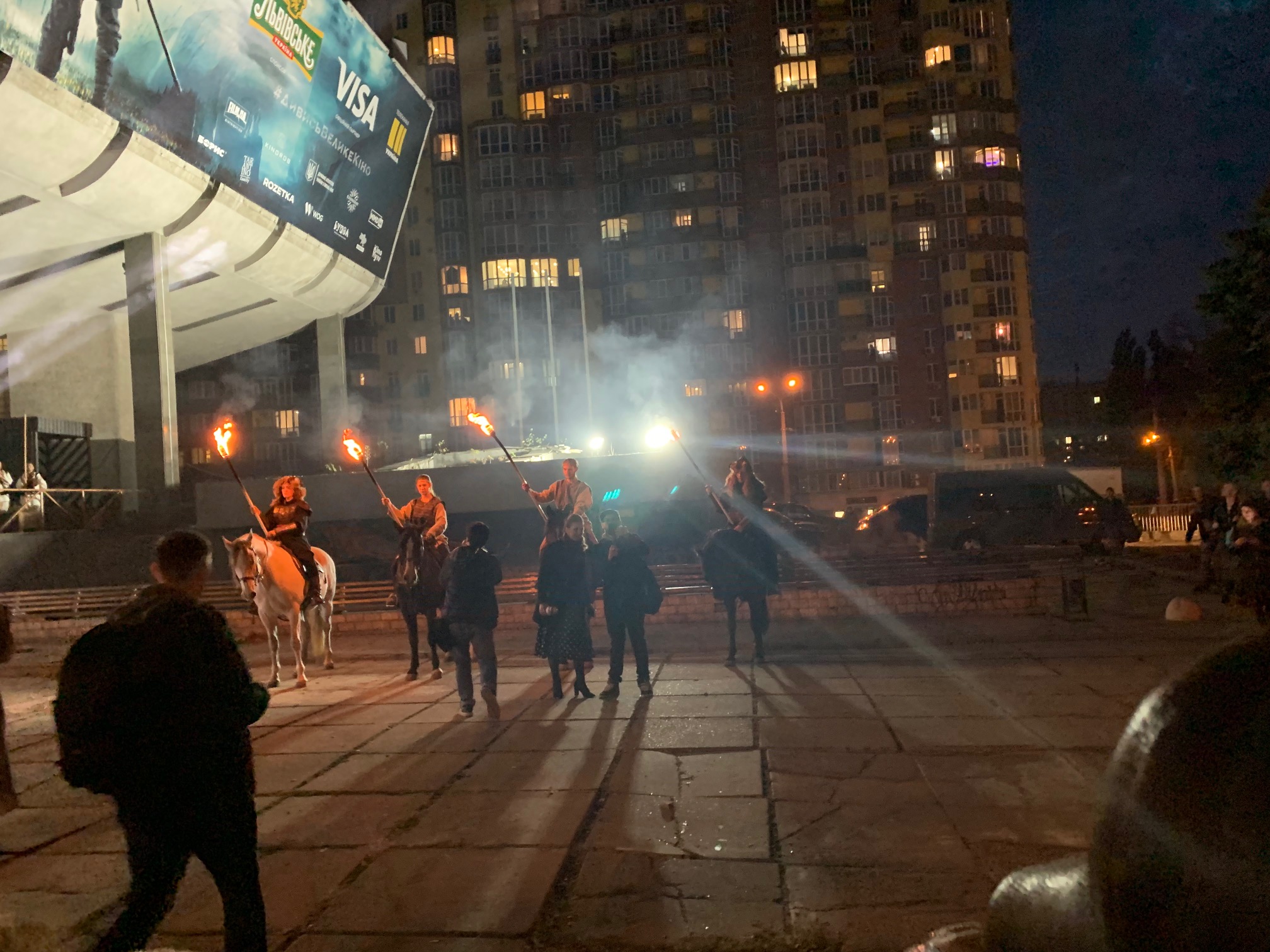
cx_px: 635
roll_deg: +2.5
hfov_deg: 67.3
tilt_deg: +2.7
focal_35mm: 26
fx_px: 954
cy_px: 476
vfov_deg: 53.1
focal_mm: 4.25
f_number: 1.8
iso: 500
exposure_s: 1/25
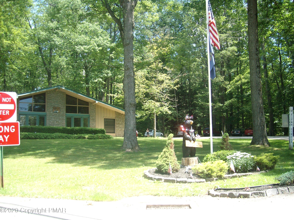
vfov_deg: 40.7
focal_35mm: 35
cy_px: 110
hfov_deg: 52.6
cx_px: 147
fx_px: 297
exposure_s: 1/141
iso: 80
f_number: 2.8
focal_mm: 5.8
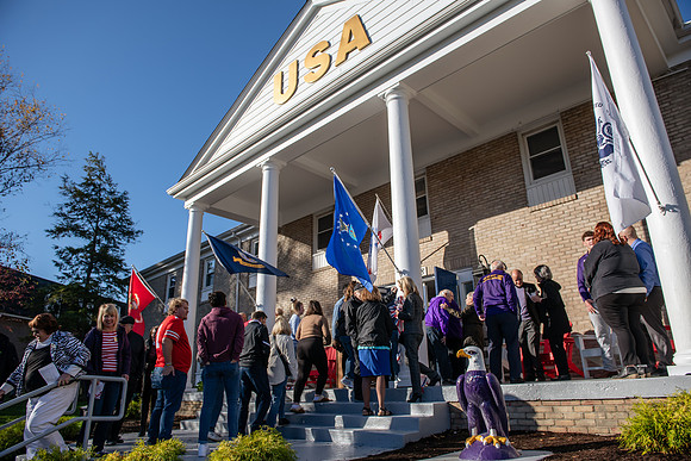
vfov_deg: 53.2
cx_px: 346
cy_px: 230
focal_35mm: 24
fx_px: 461
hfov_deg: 73.7
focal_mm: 24
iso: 125
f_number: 4.5
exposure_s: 1/800
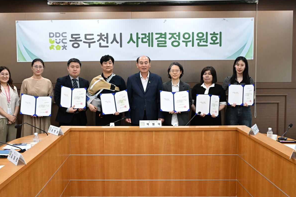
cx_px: 135
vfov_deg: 31.2
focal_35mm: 43
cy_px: 101
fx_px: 354
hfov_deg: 45.4
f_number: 6.3
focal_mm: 34
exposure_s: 1/125
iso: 4000
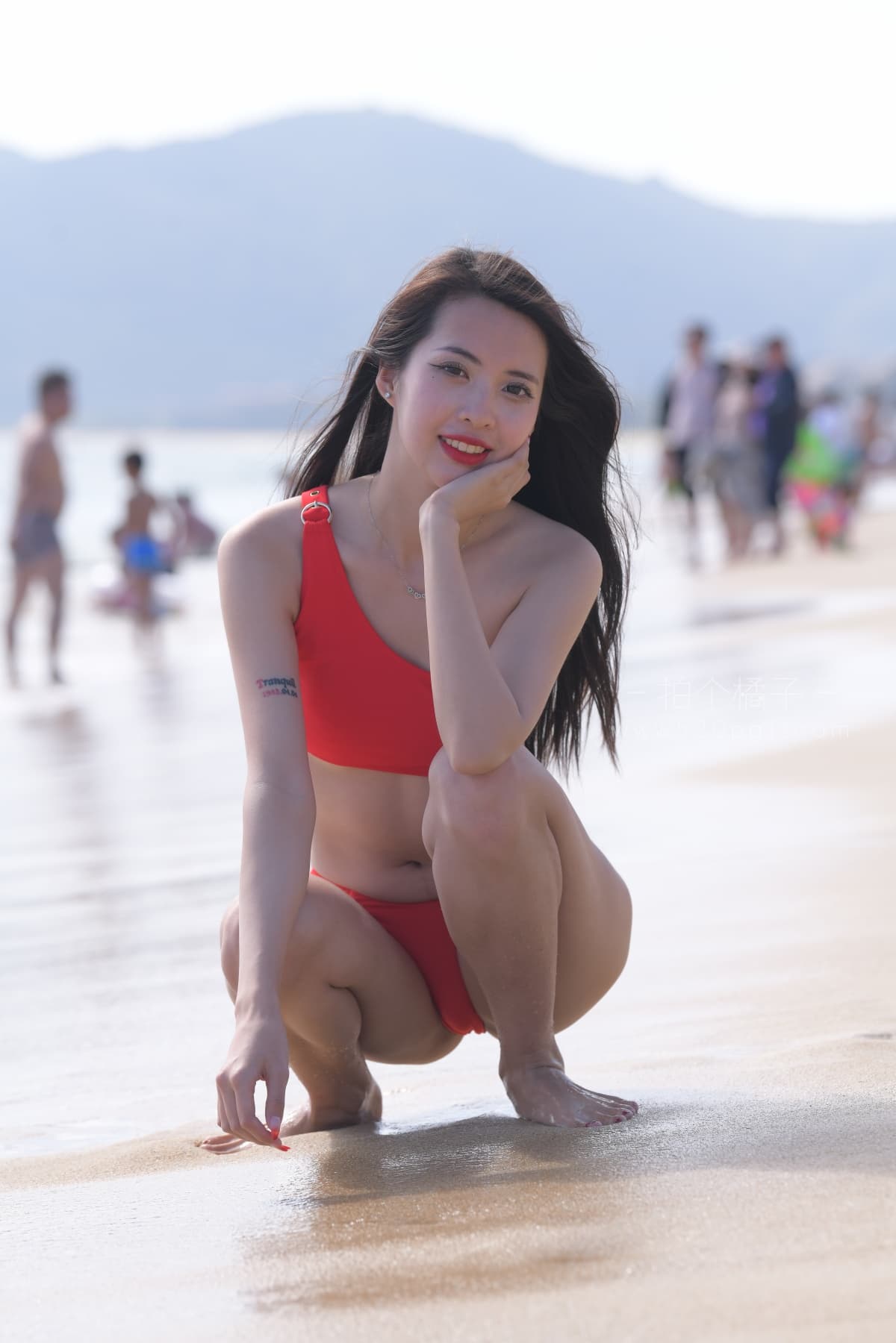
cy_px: 672
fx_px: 4853
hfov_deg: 10.5
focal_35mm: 130
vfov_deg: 15.8
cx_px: 448
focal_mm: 130
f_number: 5
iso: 280
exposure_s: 1/1000
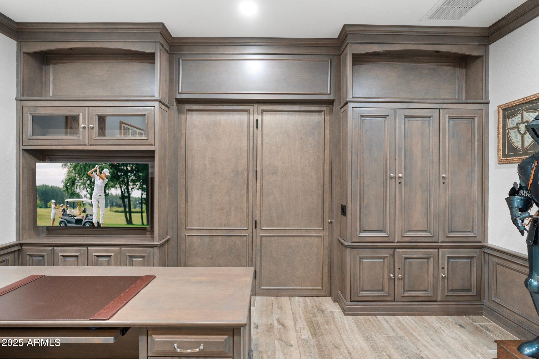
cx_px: 270
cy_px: 180
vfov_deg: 73.7
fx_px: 240
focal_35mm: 16
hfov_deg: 96.7
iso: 1000
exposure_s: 1.3
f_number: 8
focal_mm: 16
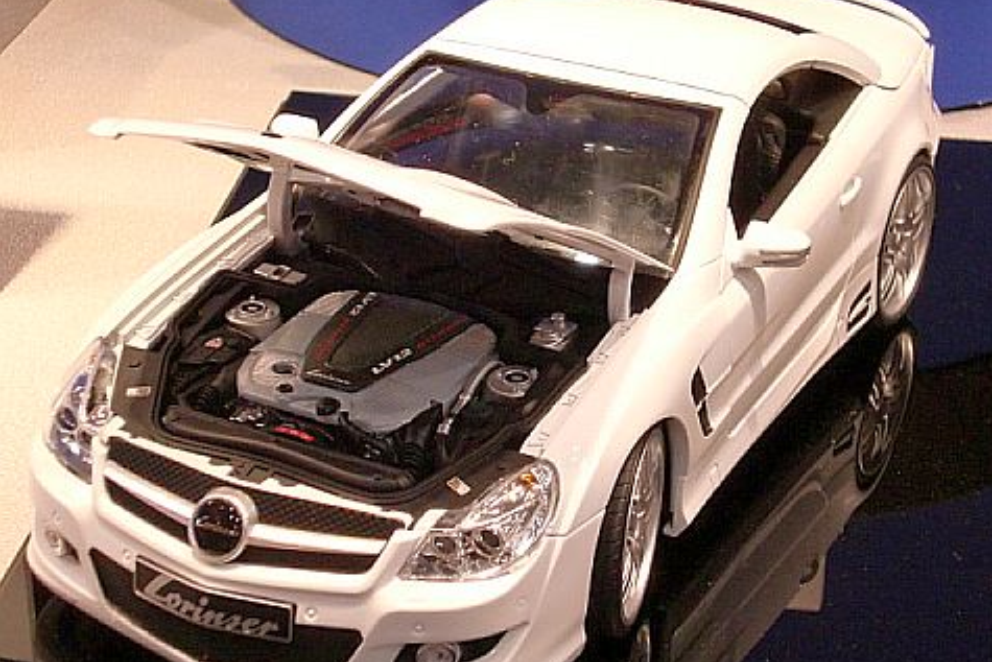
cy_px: 349
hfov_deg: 24.8
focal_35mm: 82
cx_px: 499
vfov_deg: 16.7
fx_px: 2260
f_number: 4.7
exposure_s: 1/50
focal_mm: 13.02
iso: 400
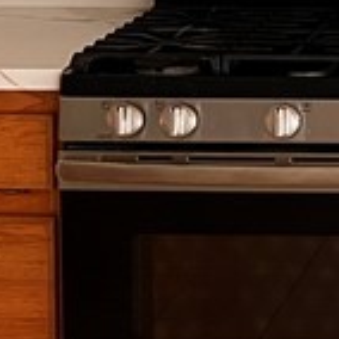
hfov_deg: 9.7
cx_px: 711
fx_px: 1839
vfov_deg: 10.3
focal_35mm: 166
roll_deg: -0.8
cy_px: -103
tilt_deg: -6.2
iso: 125
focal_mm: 5.7
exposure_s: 1/91
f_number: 1.5
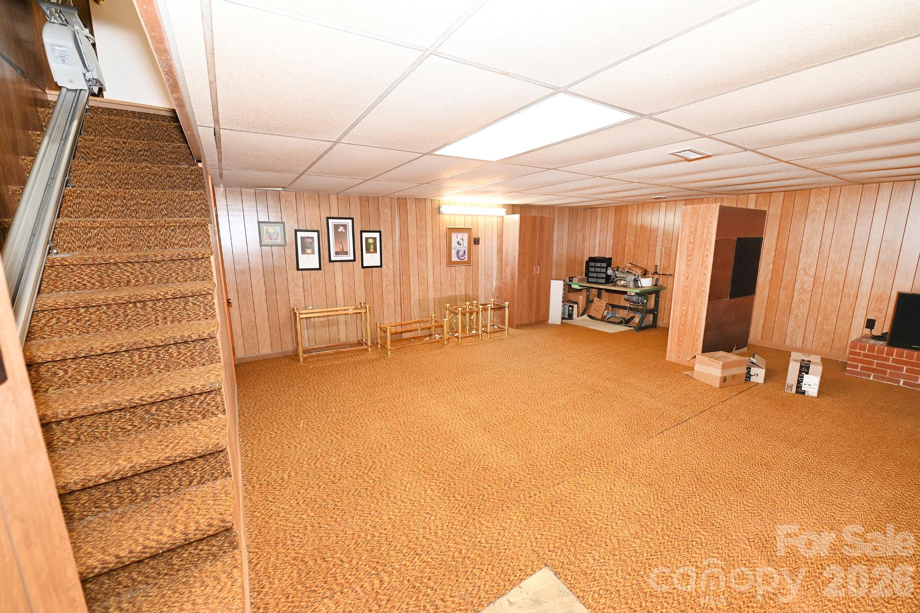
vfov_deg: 81.1
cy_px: 306
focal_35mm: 14
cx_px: 460
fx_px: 358
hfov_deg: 104.3
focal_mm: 14
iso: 1800
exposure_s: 1/60
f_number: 4
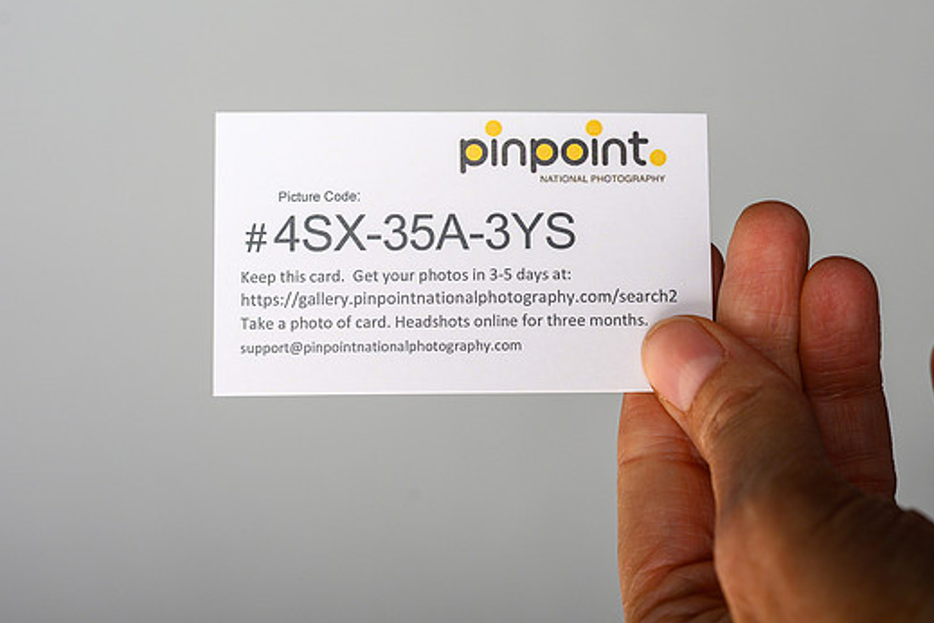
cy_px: 225
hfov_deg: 27.3
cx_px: 475
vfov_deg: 18.4
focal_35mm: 74
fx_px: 1920
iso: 200
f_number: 6.3
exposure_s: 1/200
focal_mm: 50
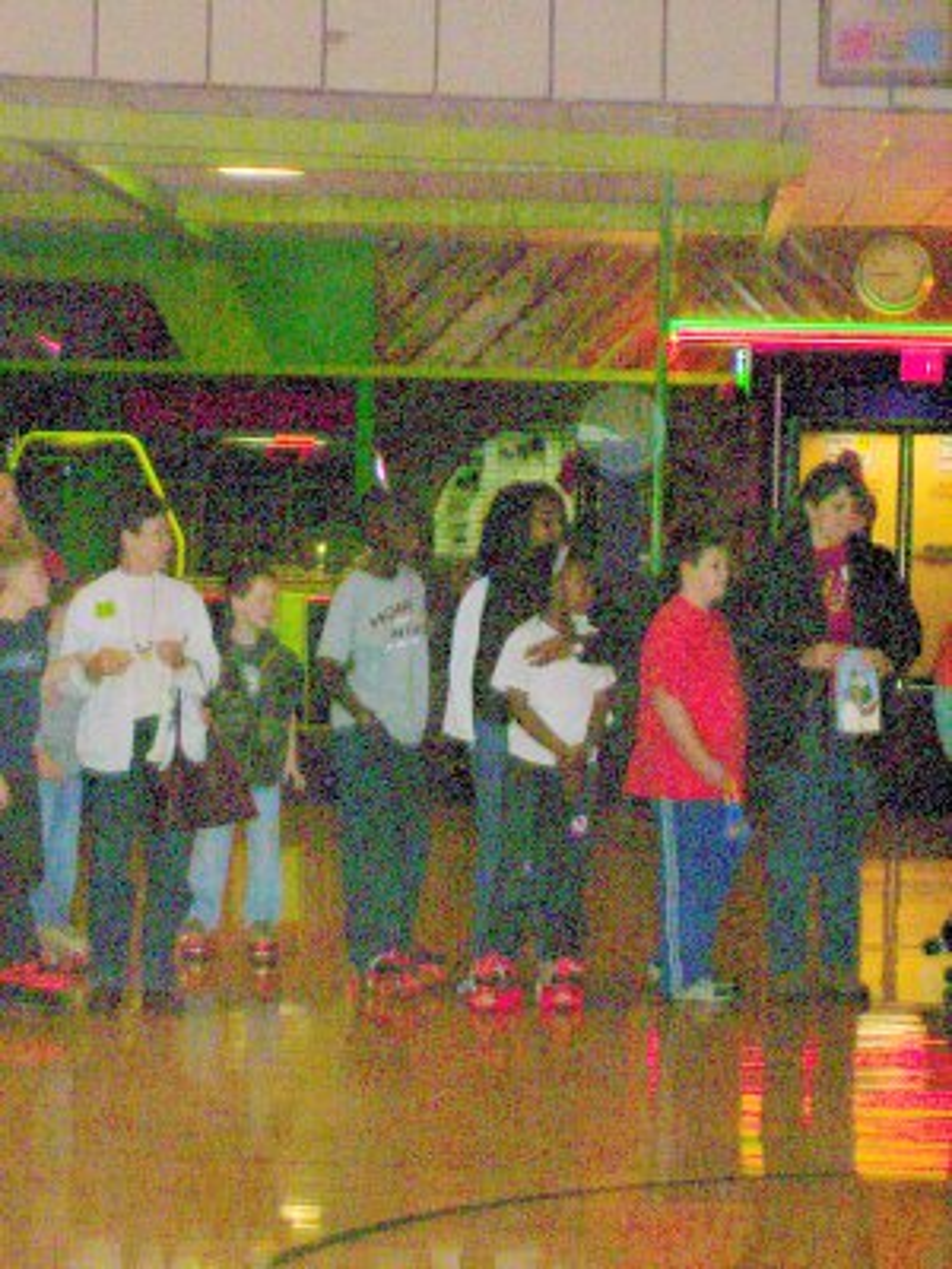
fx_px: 3740
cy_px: 634
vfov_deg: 19.3
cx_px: 476
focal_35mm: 102
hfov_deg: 14.5
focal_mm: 16.8
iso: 125
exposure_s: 1/90
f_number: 4.6
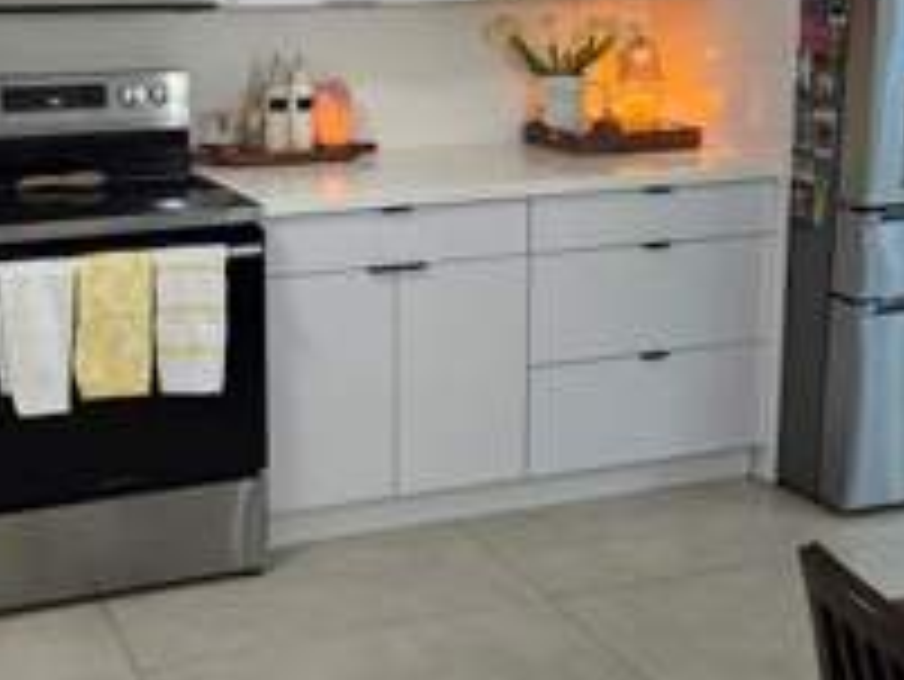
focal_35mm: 55
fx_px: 1437
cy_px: 162
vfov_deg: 26.2
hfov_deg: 34.3
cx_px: 238
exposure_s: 1/120
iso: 160
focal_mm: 6.3
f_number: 1.7
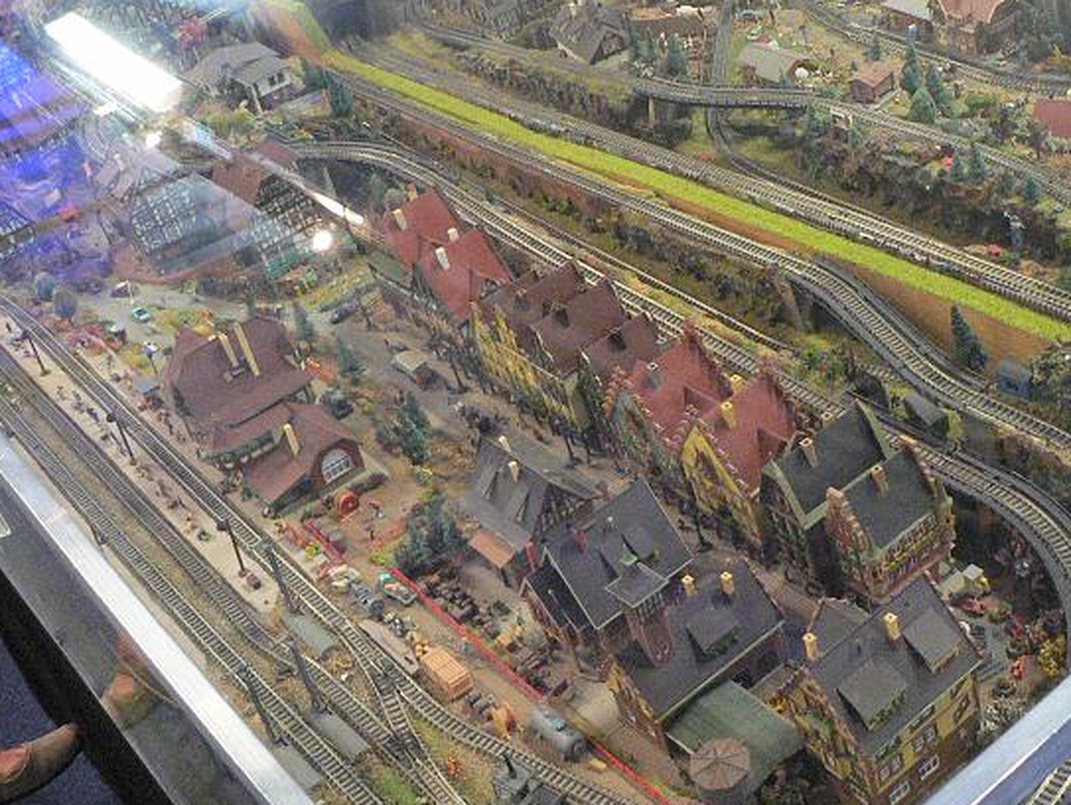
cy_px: 302
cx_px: 606
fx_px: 1641
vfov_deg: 27.5
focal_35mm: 53
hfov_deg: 36.1
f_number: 2.8
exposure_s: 1/10
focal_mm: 6
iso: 400
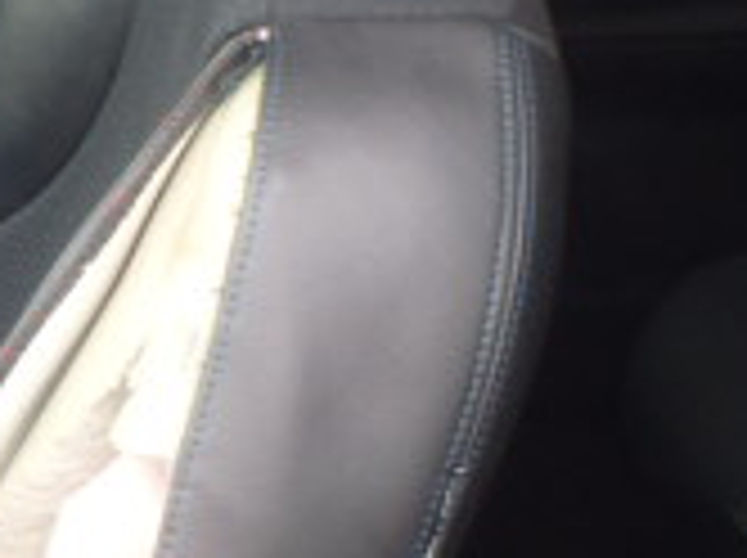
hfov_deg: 16.4
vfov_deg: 13.6
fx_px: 2327
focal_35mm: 108
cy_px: 454
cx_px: -418
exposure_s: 1/60
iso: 125
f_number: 3.9
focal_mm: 5
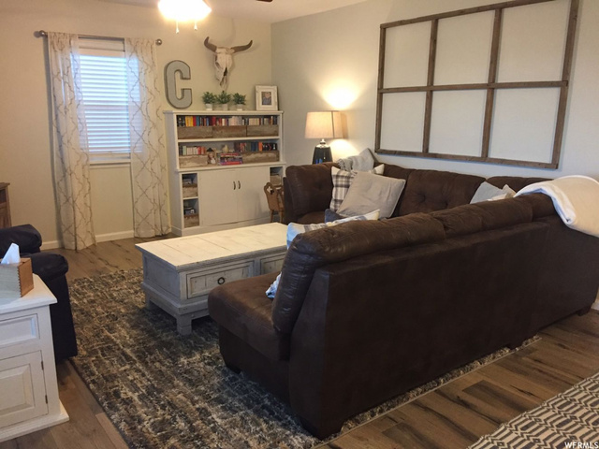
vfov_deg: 48.2
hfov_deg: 61.7
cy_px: 224
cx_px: 300
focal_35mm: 29
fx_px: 502
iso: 200
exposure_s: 1/30
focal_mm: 4.15
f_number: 2.2
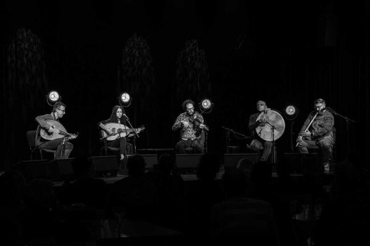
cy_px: 123
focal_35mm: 71
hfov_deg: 28.5
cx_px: 185
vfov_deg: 19.2
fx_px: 730
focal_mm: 47.6
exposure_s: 1/100
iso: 1000
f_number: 4
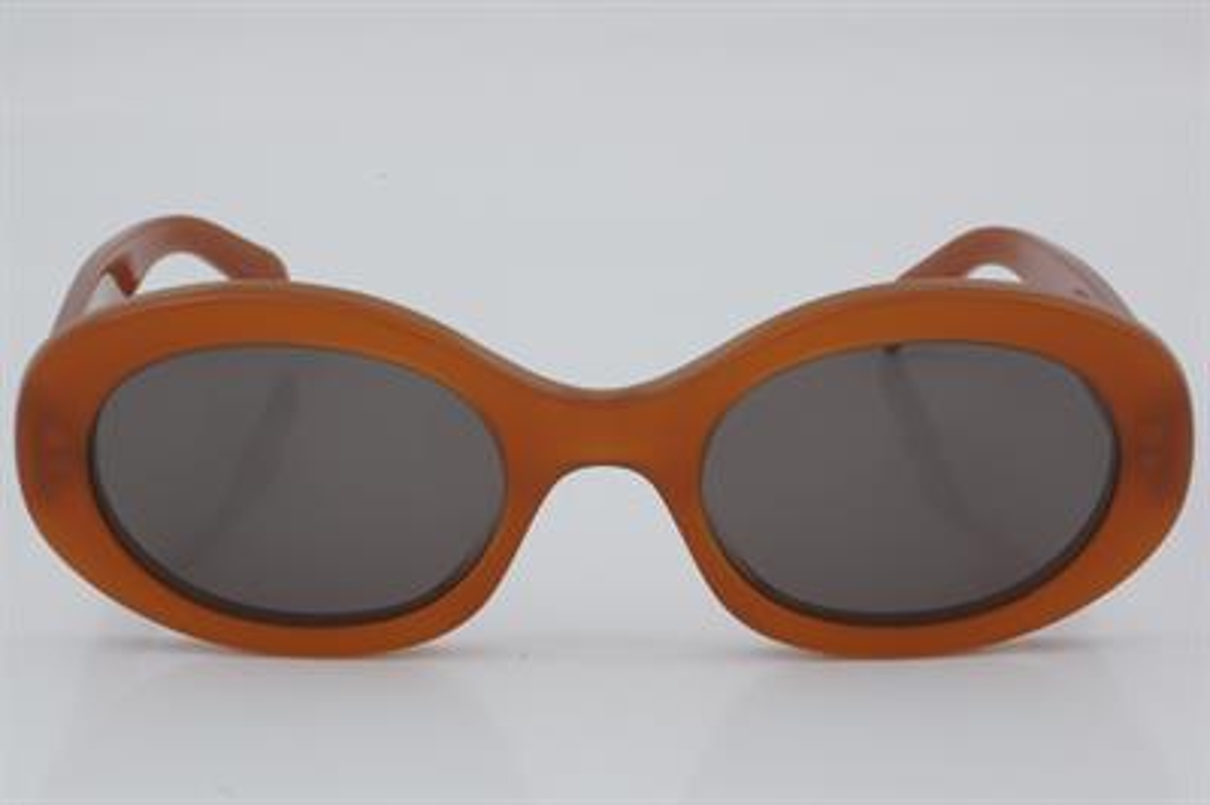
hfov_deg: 24.6
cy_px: 402
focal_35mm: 82
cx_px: 605
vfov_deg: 16.5
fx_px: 2771
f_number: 32
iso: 100
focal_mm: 55
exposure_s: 1/4
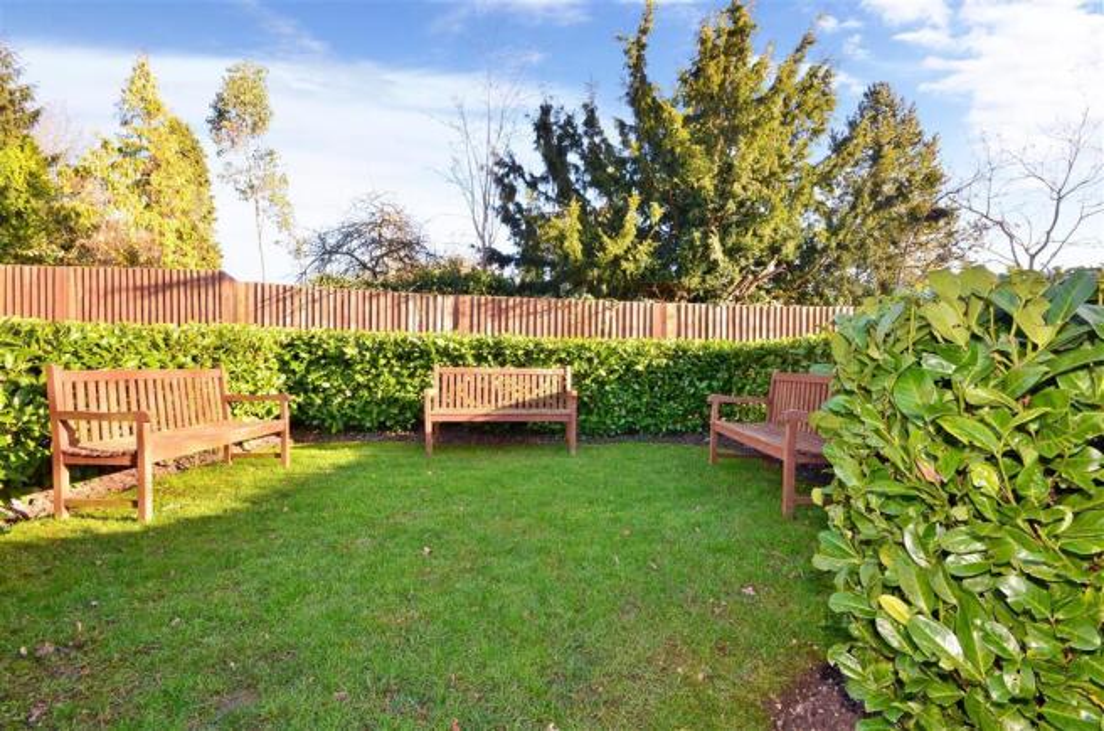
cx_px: 552
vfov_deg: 77.0
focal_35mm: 15
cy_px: 366
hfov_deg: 100.5
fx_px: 459
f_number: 13
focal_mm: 10
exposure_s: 1/20
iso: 400
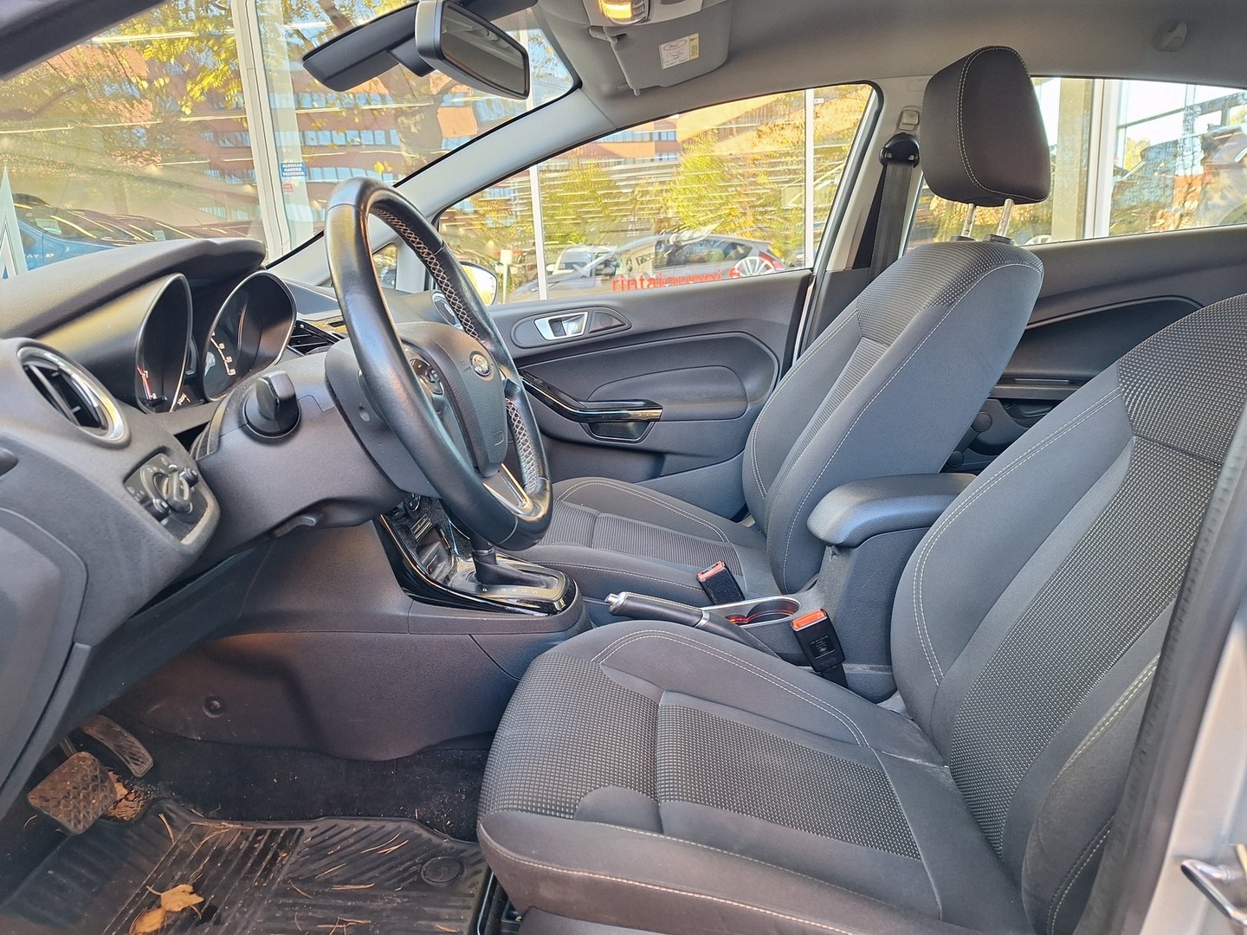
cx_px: 624
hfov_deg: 73.9
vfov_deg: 58.9
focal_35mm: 23
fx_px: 829
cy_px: 468
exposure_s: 1/50
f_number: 1.8
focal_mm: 5.54
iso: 80
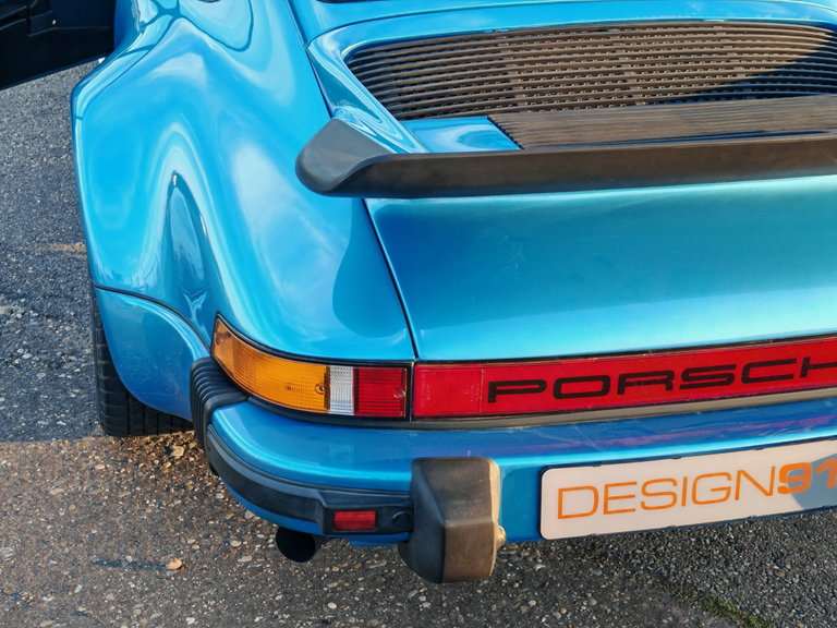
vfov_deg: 28.0
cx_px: 418
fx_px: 1257
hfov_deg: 36.8
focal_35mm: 52
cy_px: 314
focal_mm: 5.4
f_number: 1.6
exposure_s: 1/100
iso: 50
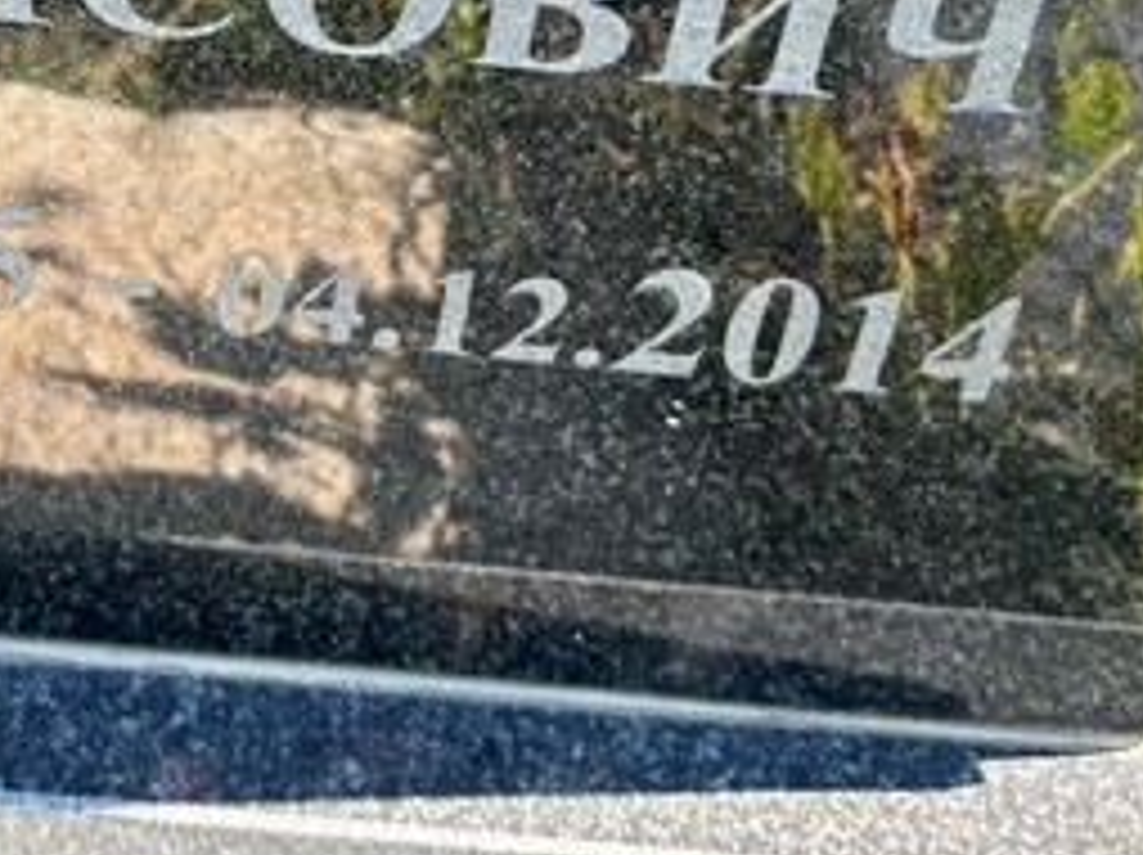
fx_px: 2705
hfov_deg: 23.2
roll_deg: -6.4
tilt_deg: -30.5
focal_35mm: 82
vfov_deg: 17.0
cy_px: -243
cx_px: 86
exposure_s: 1/217
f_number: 1.6
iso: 50
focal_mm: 5.96
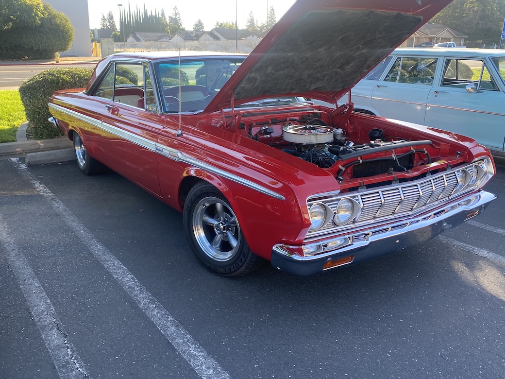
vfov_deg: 46.8
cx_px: 224
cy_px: 177
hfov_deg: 59.8
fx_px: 438
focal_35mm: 30
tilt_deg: -16.1
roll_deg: -0.4
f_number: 1.8
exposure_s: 1/306
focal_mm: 4.25
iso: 32
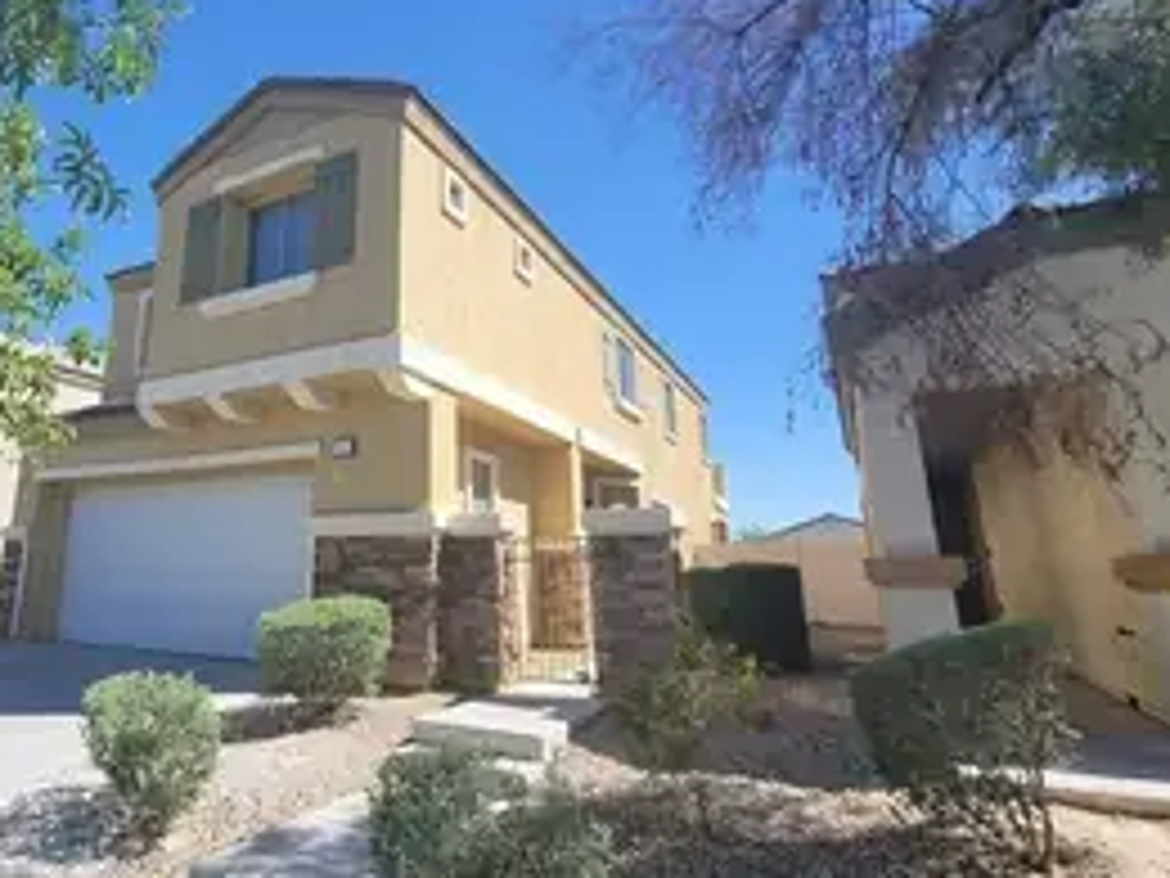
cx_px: 405
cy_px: 365
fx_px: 676
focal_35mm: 20
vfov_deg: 65.5
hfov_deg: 79.5
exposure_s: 1/1235
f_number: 2.2
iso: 64
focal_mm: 2.2
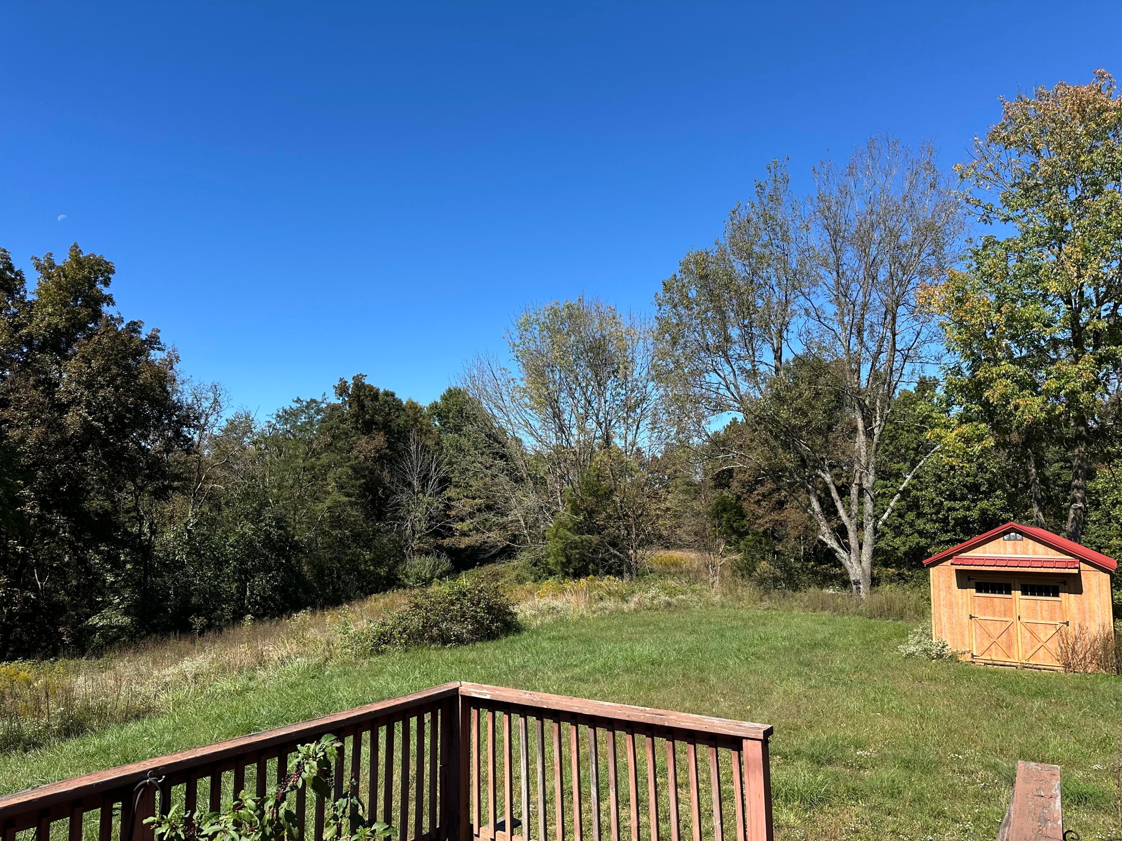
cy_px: 420
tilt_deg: +7.9
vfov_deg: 56.8
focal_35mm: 24
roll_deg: -0.3
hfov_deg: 71.6
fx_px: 778
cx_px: 561
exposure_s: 1/2732
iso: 80
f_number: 1.78
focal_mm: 6.86
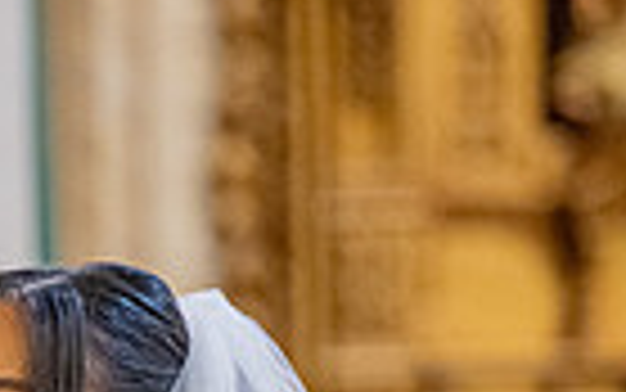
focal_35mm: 531
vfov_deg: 2.5
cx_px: -374
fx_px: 9063
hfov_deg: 3.9
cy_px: 692
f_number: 2.8
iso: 2000
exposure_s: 1/200
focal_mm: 125
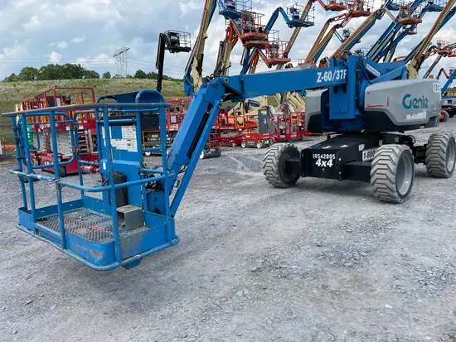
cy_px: 171
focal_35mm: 26
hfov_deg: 67.3
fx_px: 343
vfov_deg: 53.1
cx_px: 228
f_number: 1.6
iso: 32
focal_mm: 4.2
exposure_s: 1/2304
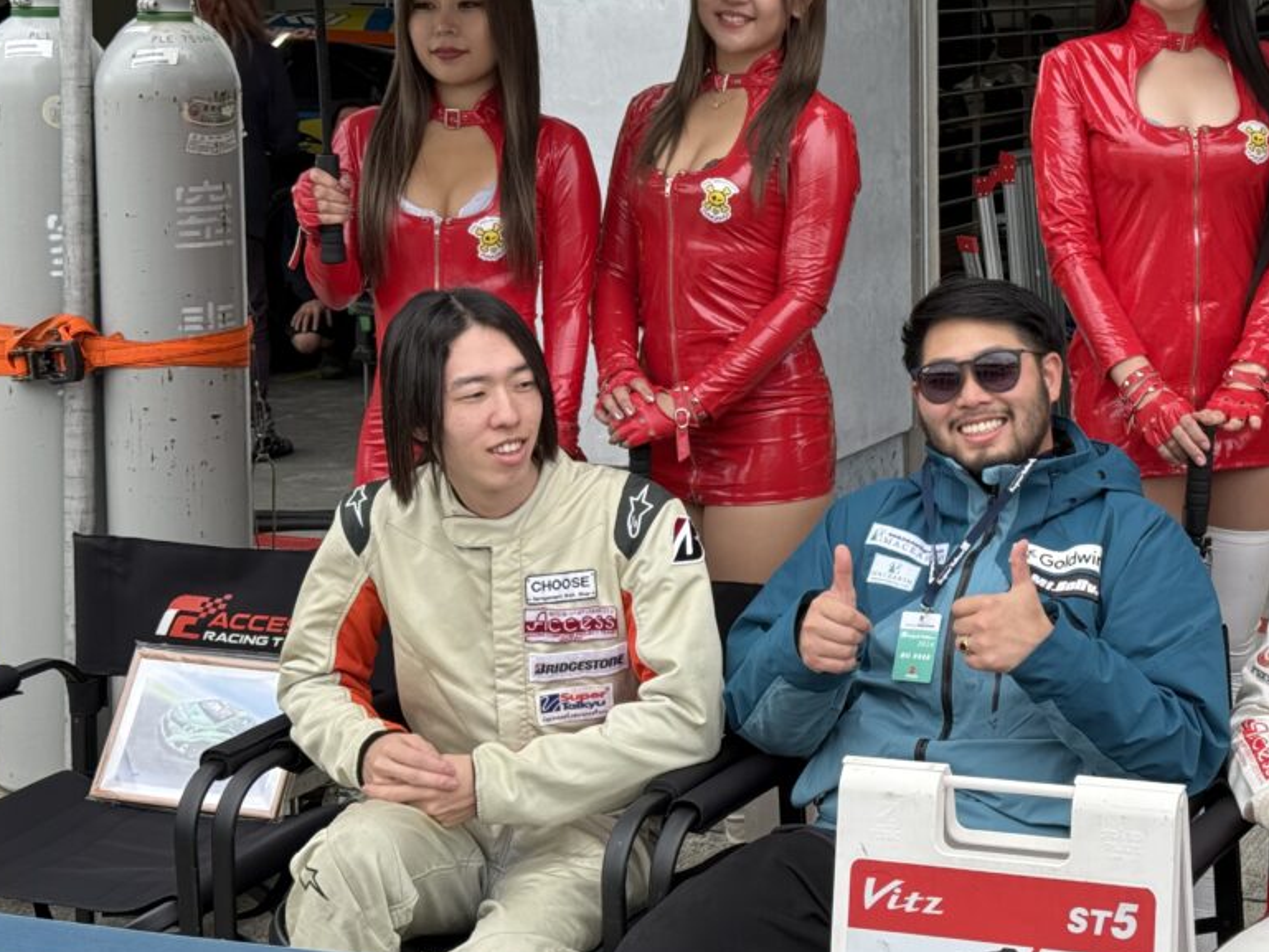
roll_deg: +0.0
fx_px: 2677
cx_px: 944
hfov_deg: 26.4
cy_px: 272
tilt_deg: -6.1
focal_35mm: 73
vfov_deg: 20.1
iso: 100
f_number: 1.78
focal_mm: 6.76
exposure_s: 1/615
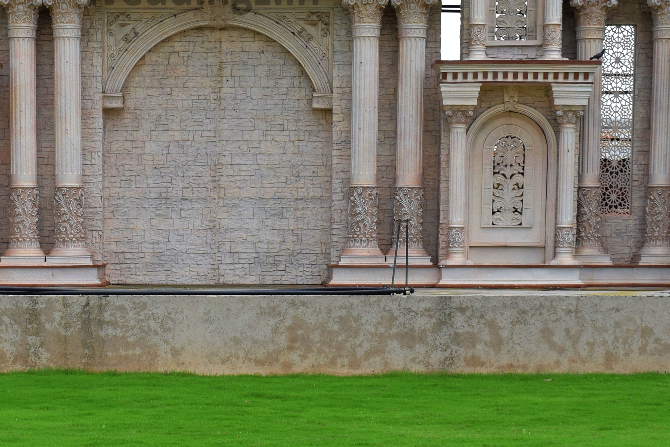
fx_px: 2107
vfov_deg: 12.0
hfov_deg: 18.0
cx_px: 207
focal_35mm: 113
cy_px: -3
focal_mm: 31
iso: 100
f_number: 7.1
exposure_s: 1/250
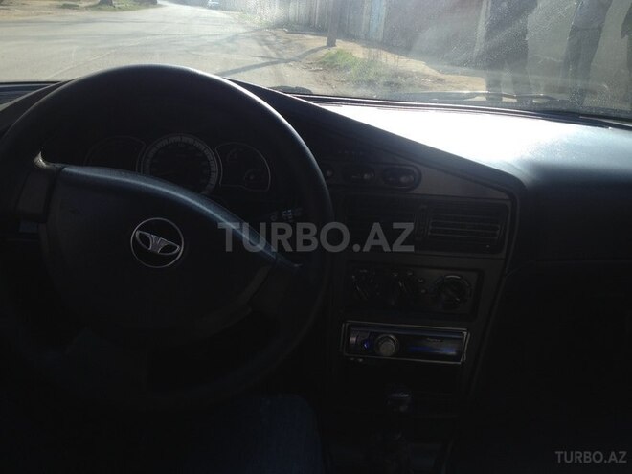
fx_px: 639
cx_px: 316
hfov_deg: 52.6
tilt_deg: -18.9
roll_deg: -6.3
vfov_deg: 40.7
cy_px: 237
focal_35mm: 35
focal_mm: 4.28
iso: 50
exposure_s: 1/717
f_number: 2.4
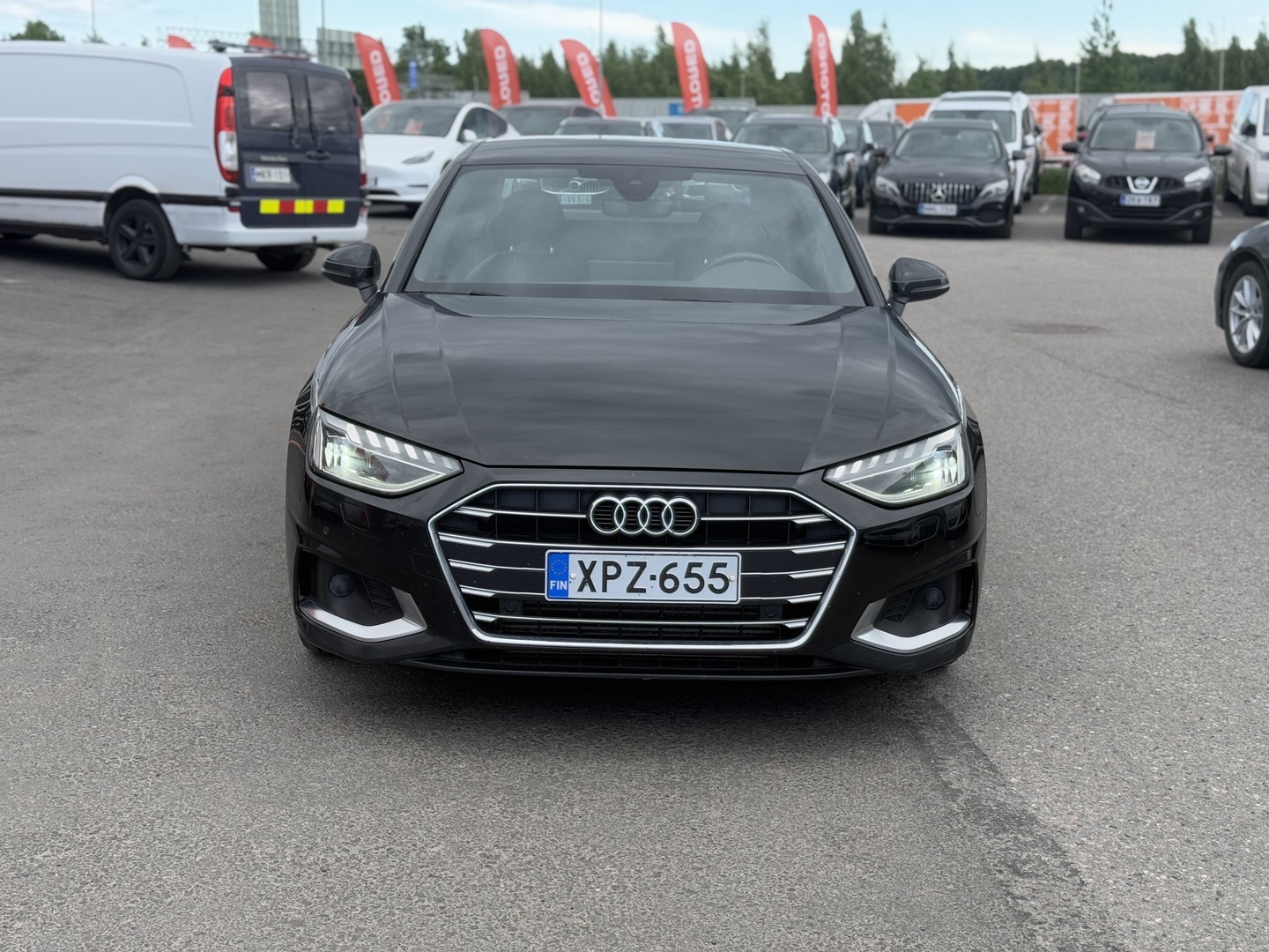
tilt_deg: -11.4
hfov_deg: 39.7
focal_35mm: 48
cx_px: 634
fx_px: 1760
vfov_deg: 30.3
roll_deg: -0.6
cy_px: 476
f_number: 1.78
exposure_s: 1/1484
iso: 80
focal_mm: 6.76
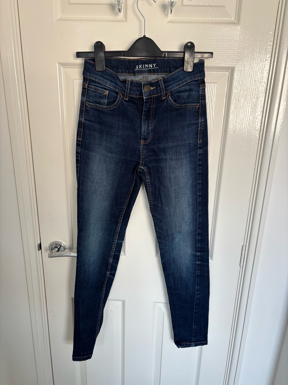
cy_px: 192
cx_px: 144
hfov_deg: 53.1
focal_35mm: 26
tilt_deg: -16.0
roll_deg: -1.7
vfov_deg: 67.3
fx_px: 288
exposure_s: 1/121
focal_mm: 5.96
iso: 100
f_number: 1.6
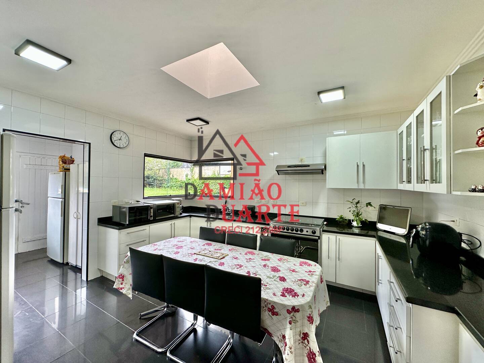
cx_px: 242
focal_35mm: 14
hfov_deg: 102.1
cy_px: 182
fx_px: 196
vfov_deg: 85.7
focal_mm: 2.22
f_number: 2.2
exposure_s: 1/120
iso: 160
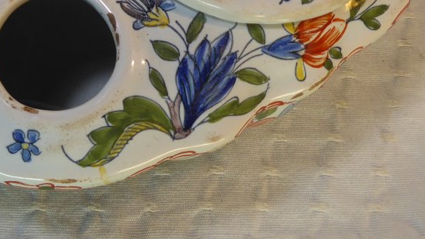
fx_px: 653
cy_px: -10
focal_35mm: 58
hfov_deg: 34.9
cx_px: 85
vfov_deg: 20.0
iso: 80
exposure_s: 1/80
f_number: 3.3
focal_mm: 4.3
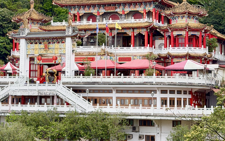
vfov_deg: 11.2
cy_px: 28
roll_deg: -0.7
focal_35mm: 117
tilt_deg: +6.9
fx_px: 718
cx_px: 72
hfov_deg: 17.8
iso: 80
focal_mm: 6.76
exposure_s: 1/885
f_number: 1.78
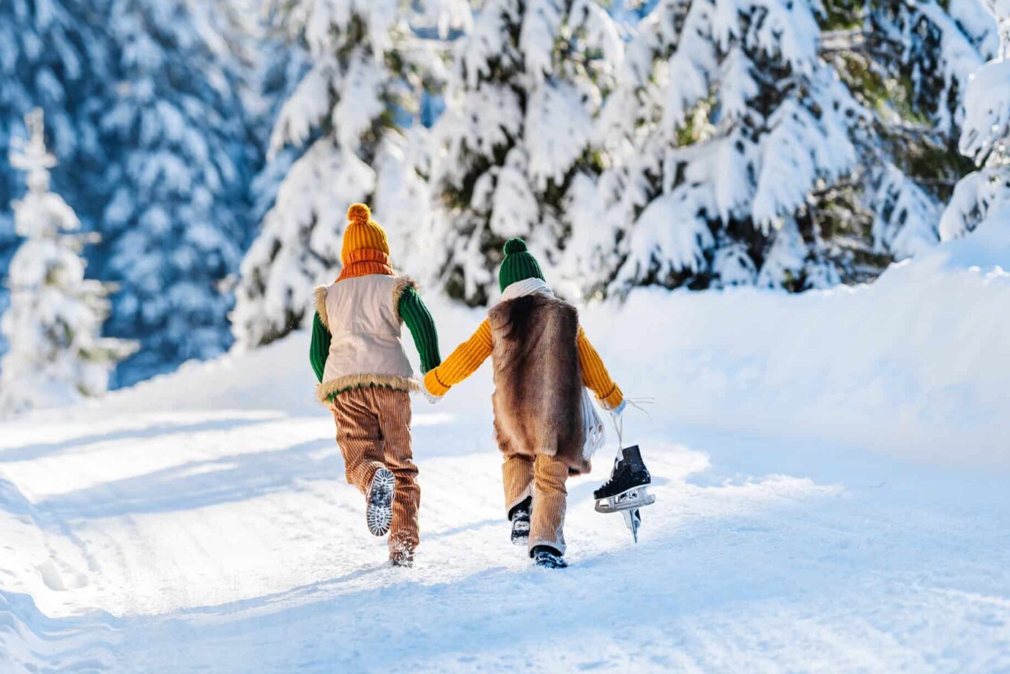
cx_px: 382
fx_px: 5277
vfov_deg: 7.3
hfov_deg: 10.9
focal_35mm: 188
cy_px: 405
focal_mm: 135
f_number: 2.5
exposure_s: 1/2500
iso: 125
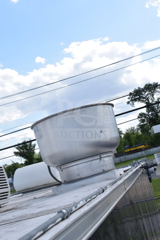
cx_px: 80
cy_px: 120
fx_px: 340
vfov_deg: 38.9
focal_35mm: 51
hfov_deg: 26.5
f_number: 9
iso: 200
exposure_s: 1/320
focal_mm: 34
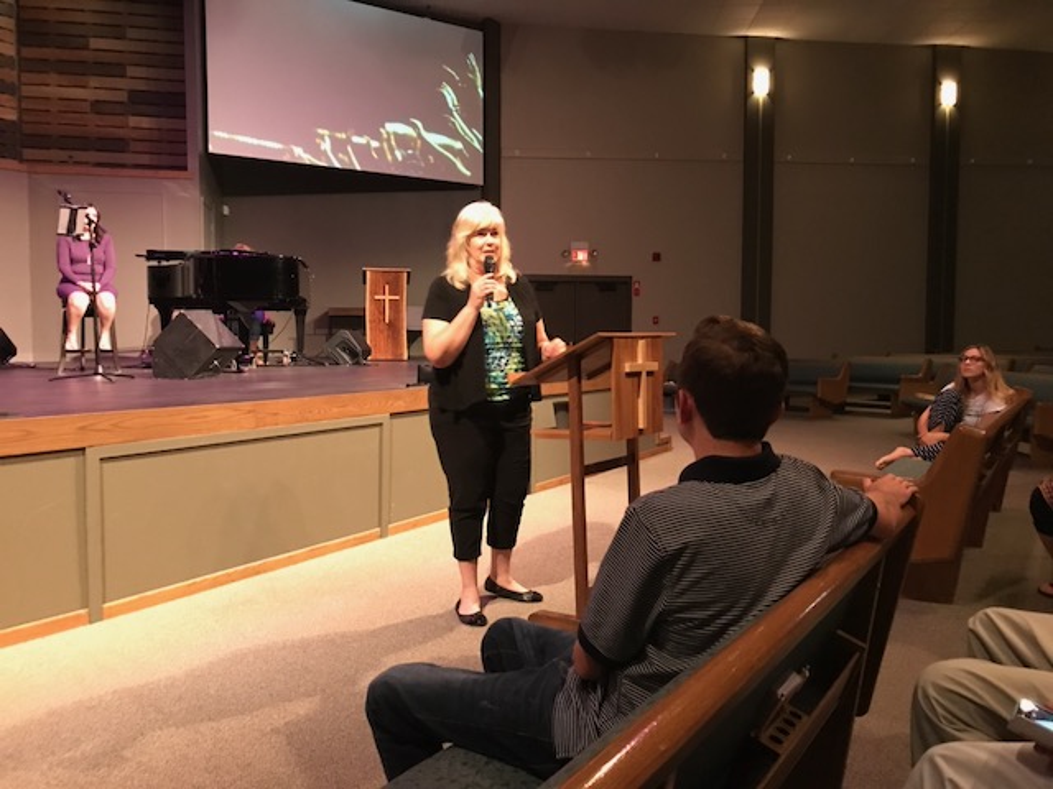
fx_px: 852
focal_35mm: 28
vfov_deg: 49.7
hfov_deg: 63.4
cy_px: 394
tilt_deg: -2.8
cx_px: 526
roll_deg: +0.1
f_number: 1.8
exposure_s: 1/4
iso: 100
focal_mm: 3.99
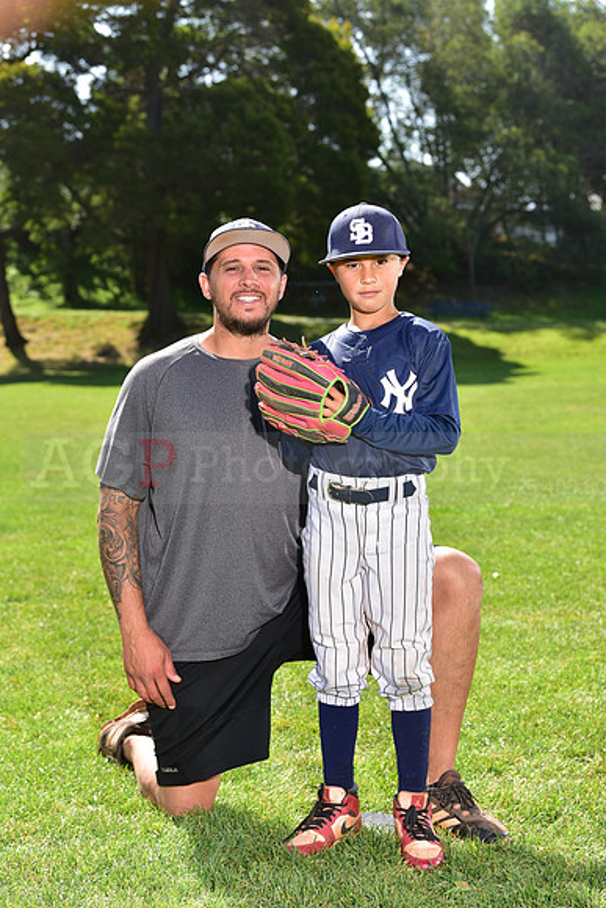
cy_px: 454
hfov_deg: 19.5
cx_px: 303
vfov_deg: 28.8
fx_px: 1766
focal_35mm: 70
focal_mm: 70
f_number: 5.6
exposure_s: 1/250
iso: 100
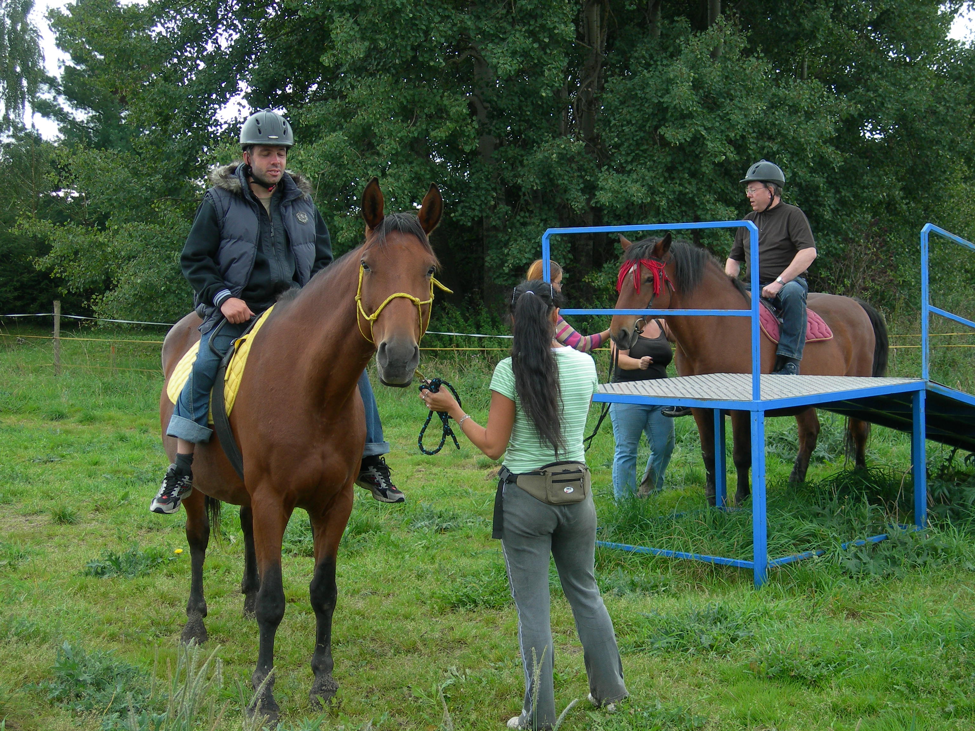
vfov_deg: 24.0
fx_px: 1718
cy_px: 366
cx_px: 488
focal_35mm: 61
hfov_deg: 31.7
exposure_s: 1/108
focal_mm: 12.7
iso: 50
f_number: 3.5
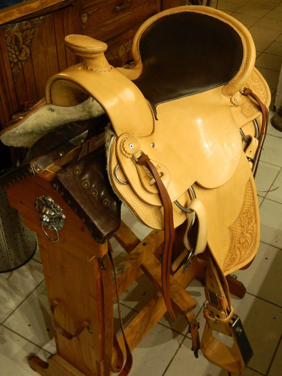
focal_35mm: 41
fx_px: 445
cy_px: 188
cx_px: 141
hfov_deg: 35.1
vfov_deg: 45.8
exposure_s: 1/30
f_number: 3.5
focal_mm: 7.3
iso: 400
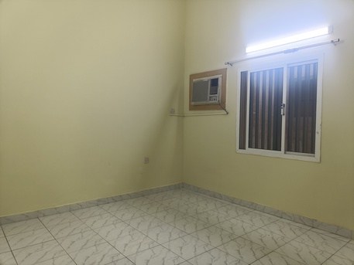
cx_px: 177
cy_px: 132
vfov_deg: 54.9
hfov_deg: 69.4
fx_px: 256
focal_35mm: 25
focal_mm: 4.7
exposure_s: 1/50
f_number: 1.7
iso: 183
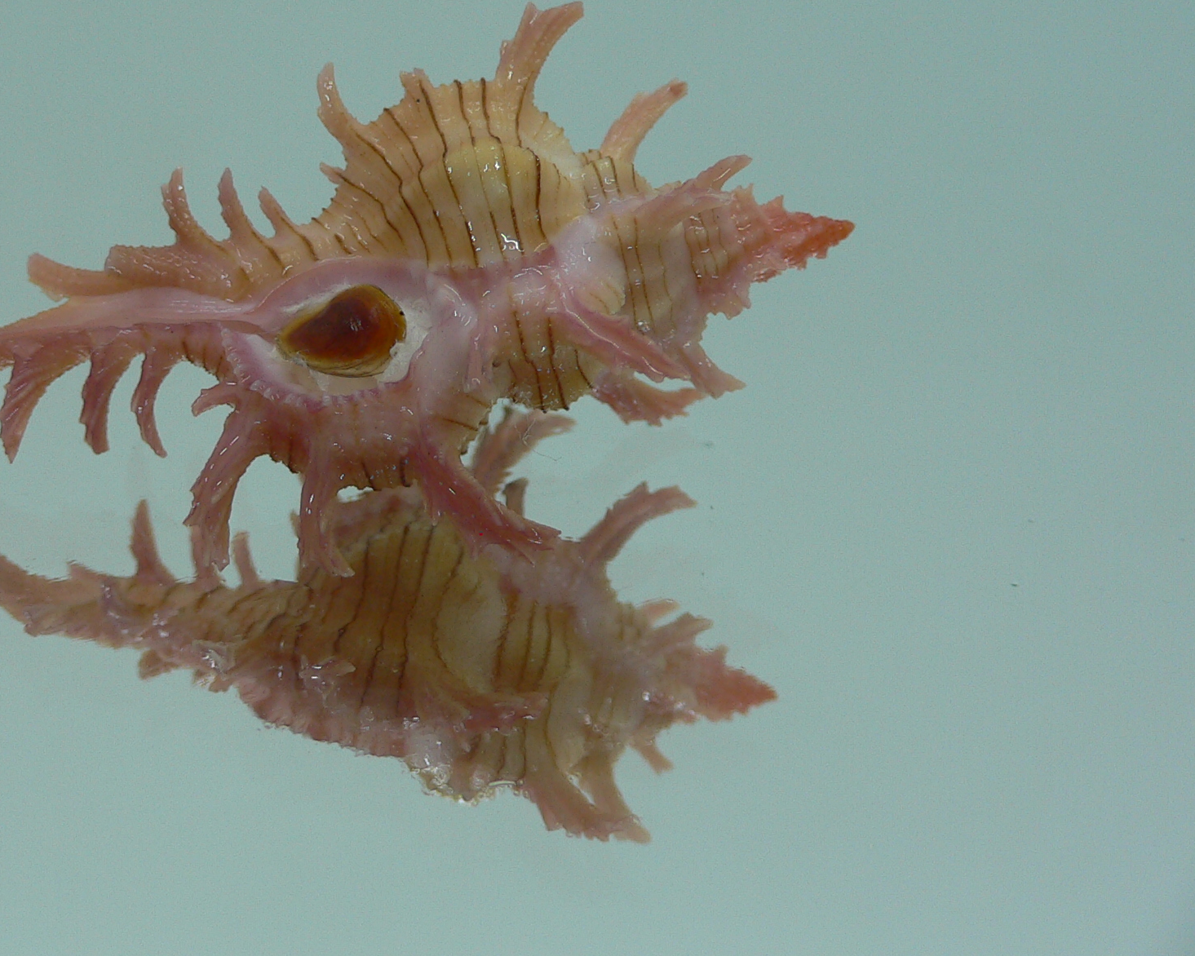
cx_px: 389
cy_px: 413
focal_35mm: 47
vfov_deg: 32.0
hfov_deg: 39.0
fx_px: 1662
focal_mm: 4.6
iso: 80
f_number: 2.8
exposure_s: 1/60
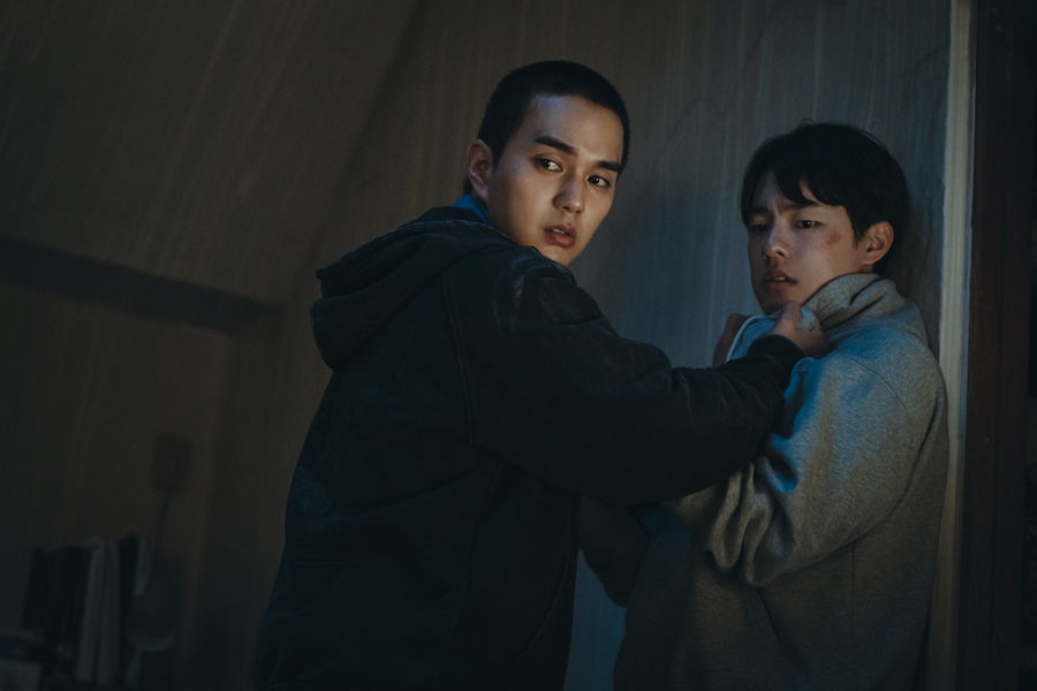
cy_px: 346
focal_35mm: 70
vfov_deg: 19.5
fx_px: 2016
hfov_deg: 28.8
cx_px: 518
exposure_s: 1/160
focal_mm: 70
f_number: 3.2
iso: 3200
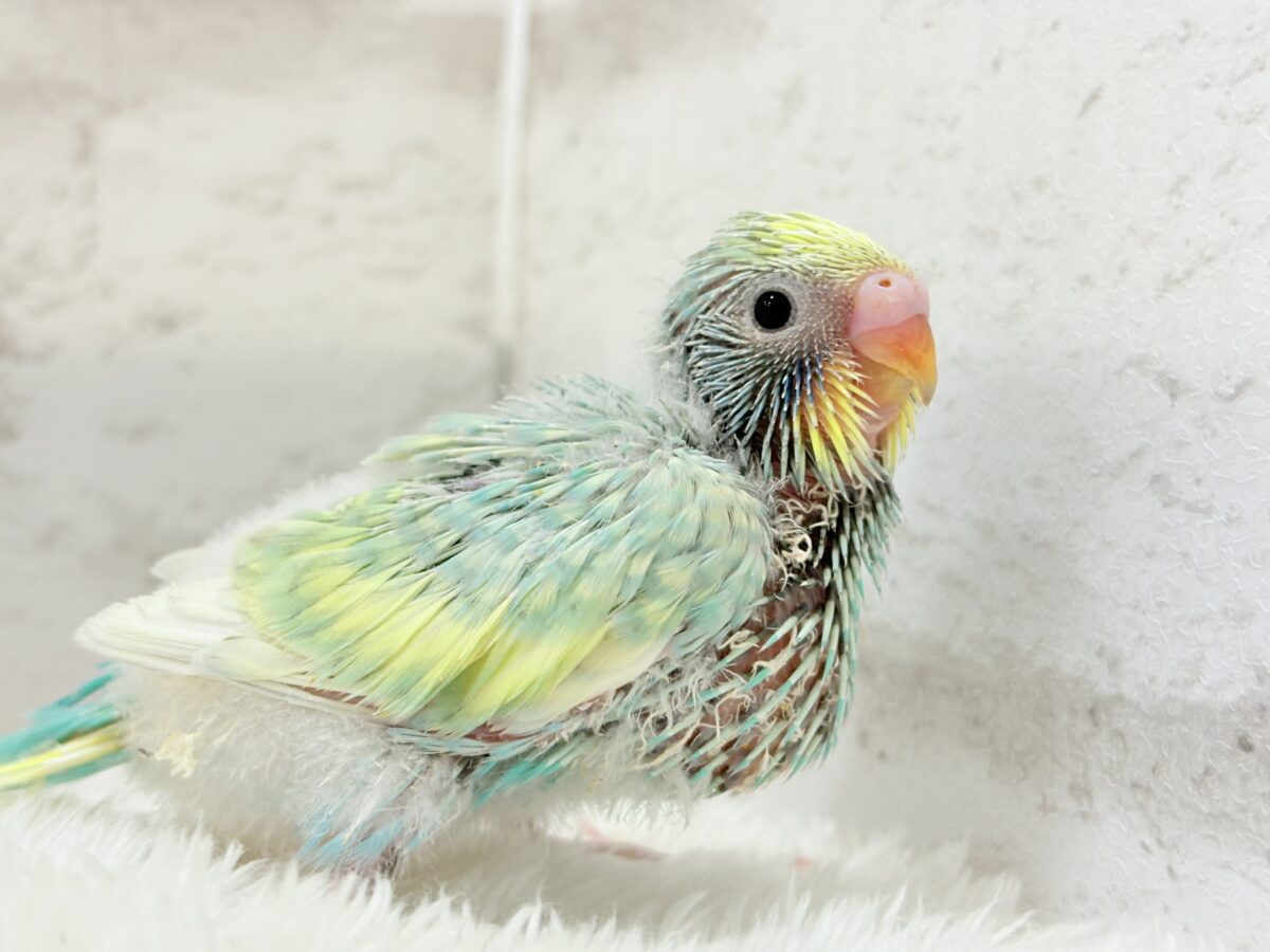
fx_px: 1908
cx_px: 635
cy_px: 476
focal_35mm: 52
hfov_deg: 36.8
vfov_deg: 28.0
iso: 50
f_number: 1.6
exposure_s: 1/50
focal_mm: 5.96
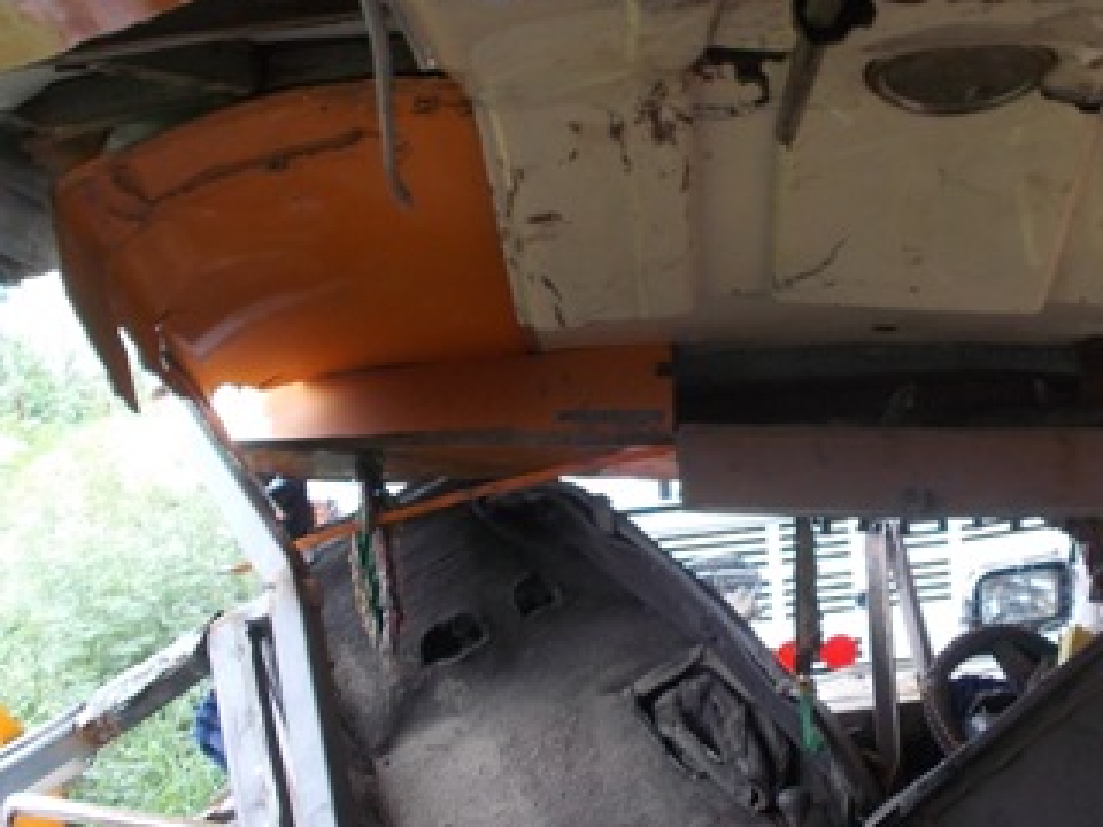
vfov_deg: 24.4
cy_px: 362
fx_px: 1912
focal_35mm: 60
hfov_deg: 31.6
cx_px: 827
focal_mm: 5.3
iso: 80
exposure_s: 1/80
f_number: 3.4
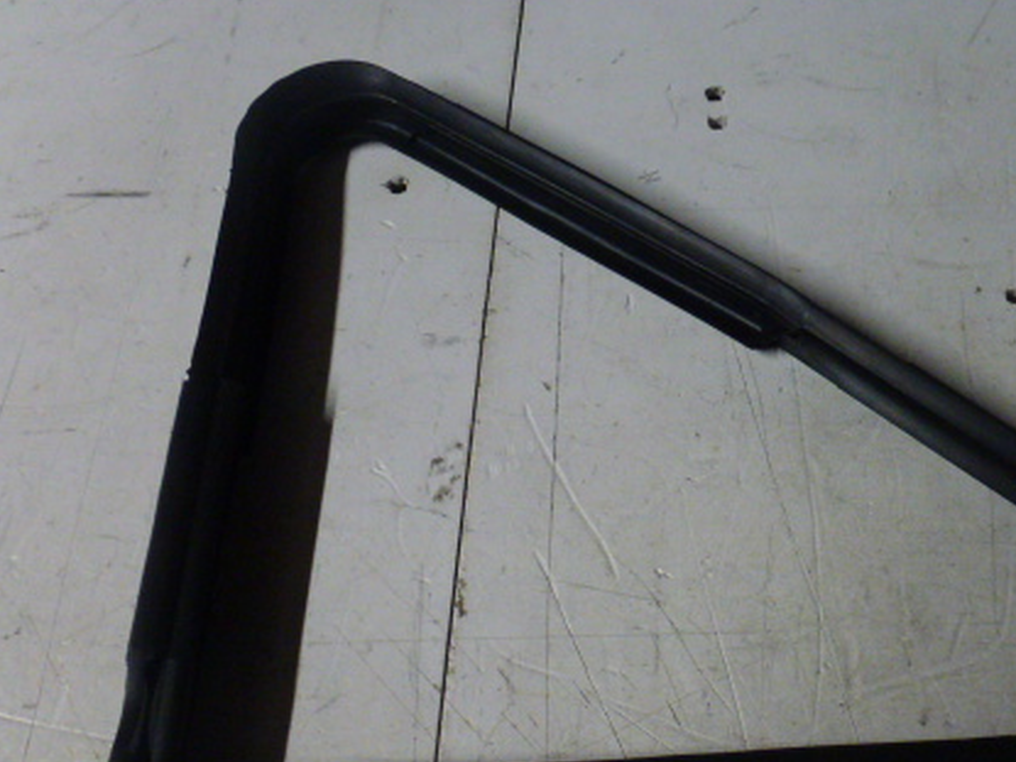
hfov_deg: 48.5
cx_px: 742
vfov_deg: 37.7
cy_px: 573
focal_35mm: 37
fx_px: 1086
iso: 400
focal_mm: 4.3
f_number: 3.3
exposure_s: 1/40
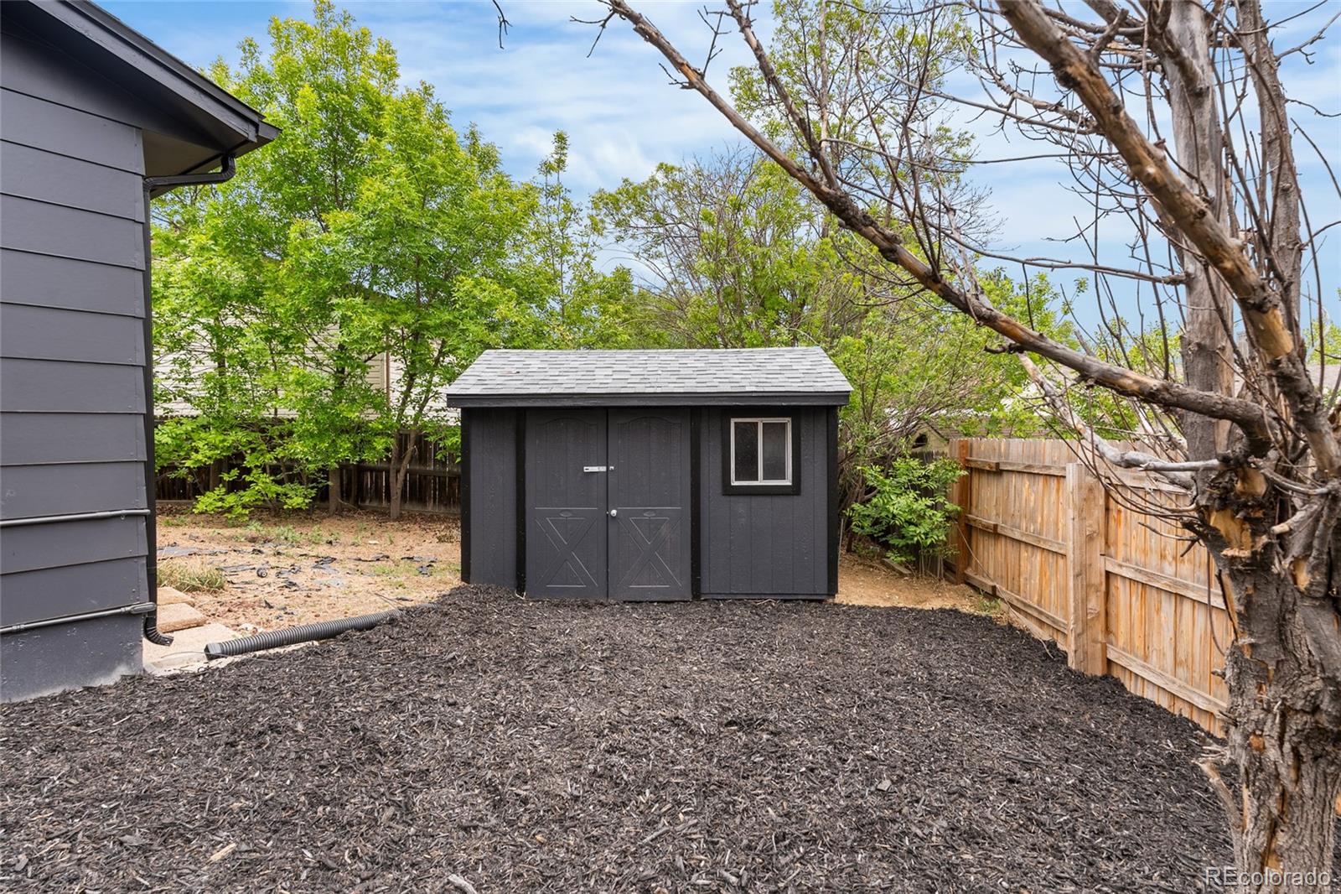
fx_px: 689
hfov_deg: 88.4
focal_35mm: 18
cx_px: 670
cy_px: 447
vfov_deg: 65.9
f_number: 8
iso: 200
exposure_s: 1/40
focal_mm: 18.5
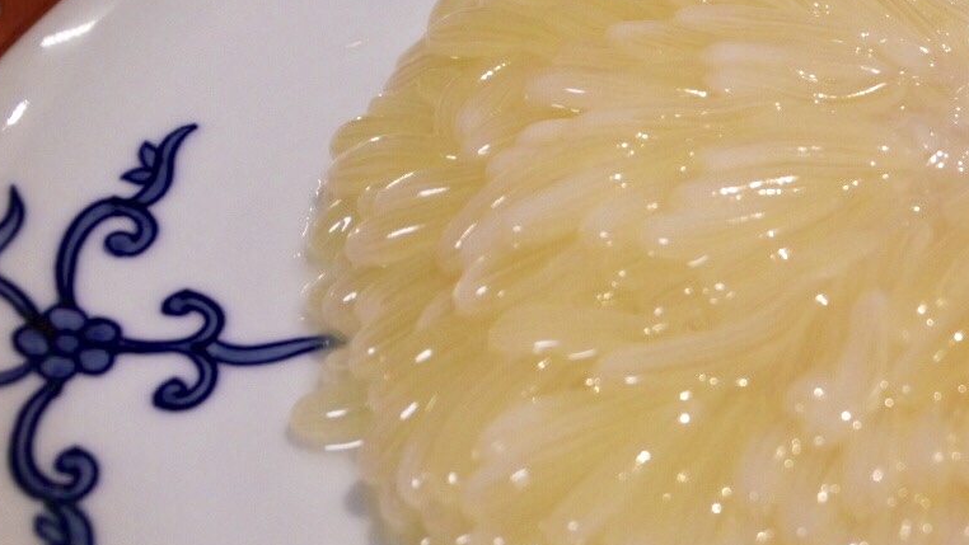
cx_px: 989
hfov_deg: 31.9
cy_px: 427
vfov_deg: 19.9
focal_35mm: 60
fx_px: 1542
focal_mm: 10
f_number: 3.5
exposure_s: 1/125
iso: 560
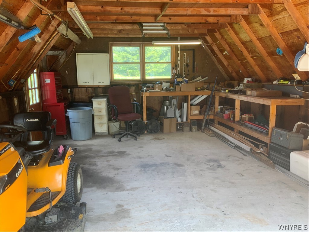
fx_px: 259
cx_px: 154
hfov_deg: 61.7
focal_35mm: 29
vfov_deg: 48.2
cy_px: 116
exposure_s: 1/122
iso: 50
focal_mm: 3
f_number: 1.8
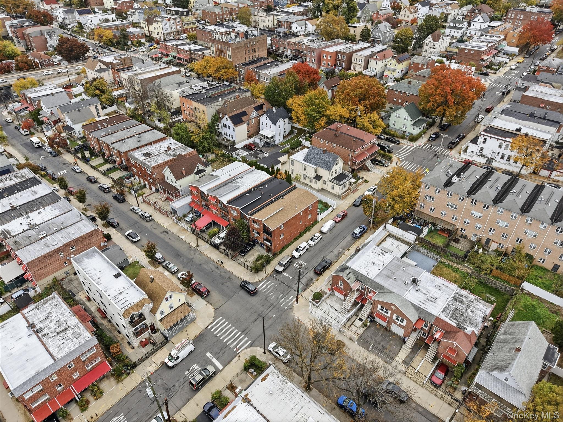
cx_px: 282
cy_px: 211
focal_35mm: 24
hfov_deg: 71.6
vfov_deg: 56.8
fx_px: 390
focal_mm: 8.7
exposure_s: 1/1500
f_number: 1.8
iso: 110
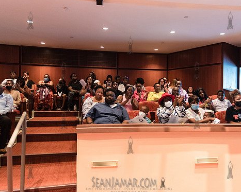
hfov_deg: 62.2
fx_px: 200
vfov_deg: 51.5
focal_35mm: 28
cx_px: 130
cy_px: 95
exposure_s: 1/100
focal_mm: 24
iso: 4000
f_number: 2.8
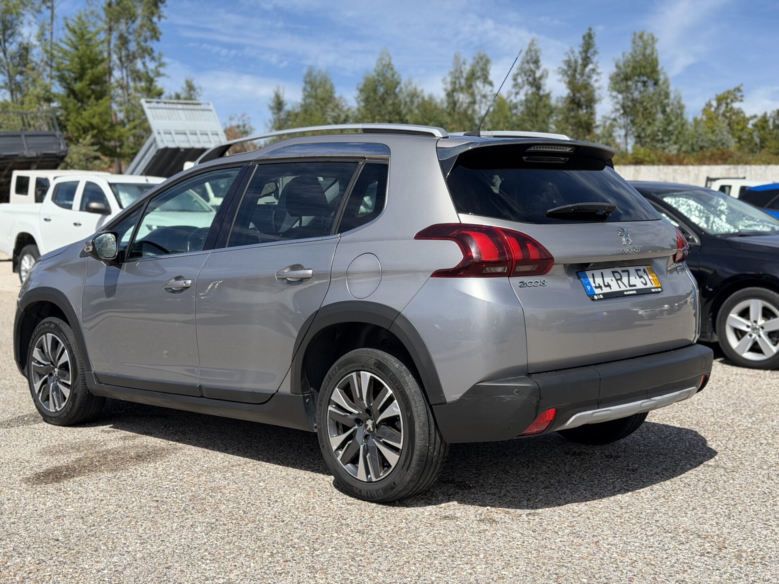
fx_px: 1080
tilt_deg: +0.0
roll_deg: -0.4
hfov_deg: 39.7
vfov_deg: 30.3
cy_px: 292
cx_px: 390
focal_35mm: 48
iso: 100
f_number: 1.78
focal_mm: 6.76
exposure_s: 1/3891
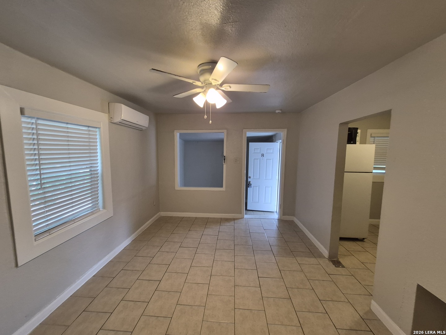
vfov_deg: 89.9
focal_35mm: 13
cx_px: 223
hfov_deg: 106.2
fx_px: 167
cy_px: 168
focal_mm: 1.74
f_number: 2.2
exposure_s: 1/60
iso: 200
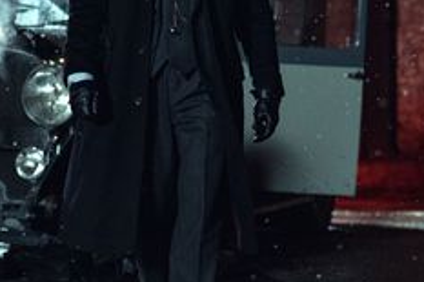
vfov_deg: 7.9
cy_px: 116
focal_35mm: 174
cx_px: 175
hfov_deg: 11.8
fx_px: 2048
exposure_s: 1/320
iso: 3200
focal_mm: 70
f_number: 2.8
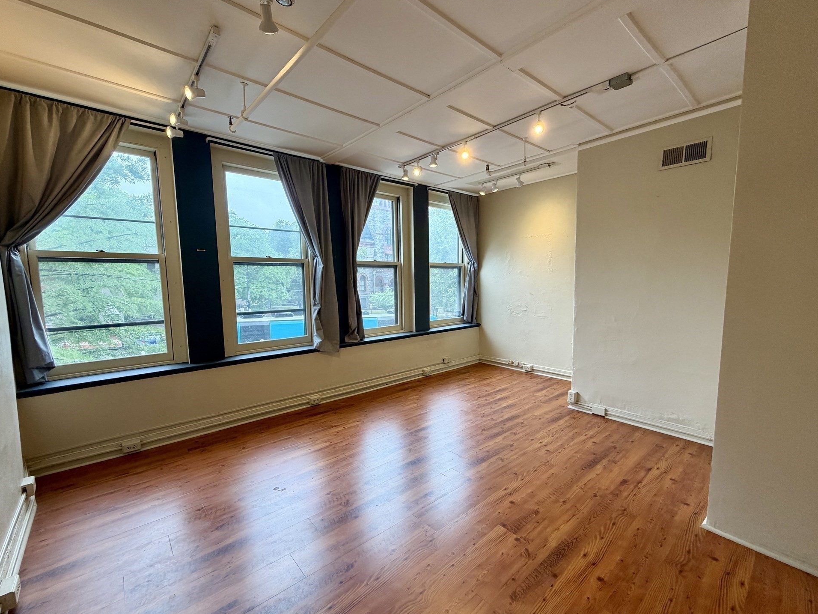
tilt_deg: -6.3
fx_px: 355
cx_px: 413
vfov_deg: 81.7
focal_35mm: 15
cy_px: 316
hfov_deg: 98.2
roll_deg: +1.0
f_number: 2.2
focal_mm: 2.22
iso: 125
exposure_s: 1/120
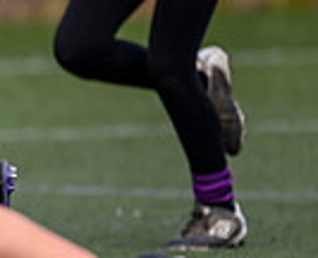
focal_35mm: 1959
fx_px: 18546
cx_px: -493
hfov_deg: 1.0
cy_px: -12
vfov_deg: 0.8
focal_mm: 400
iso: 500
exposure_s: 1/3200
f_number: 3.2
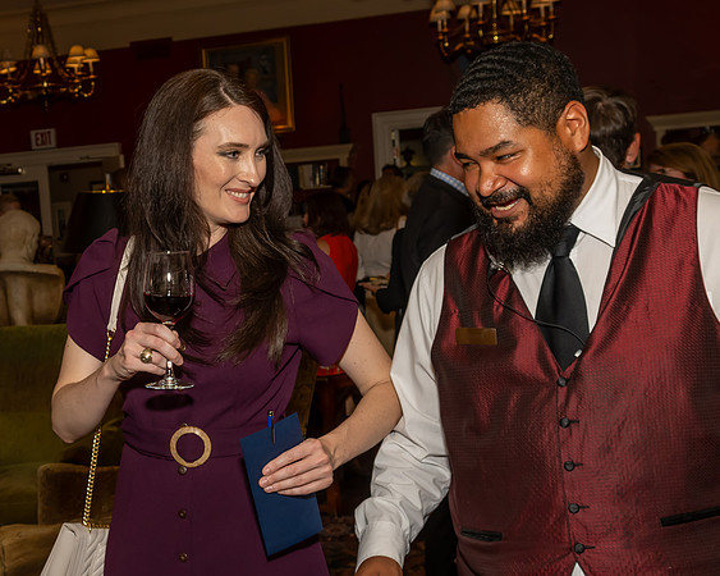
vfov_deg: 27.6
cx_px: 178
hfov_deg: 33.4
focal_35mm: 55
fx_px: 1172
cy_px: 309
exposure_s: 1/250
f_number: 6.3
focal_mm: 26
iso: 500
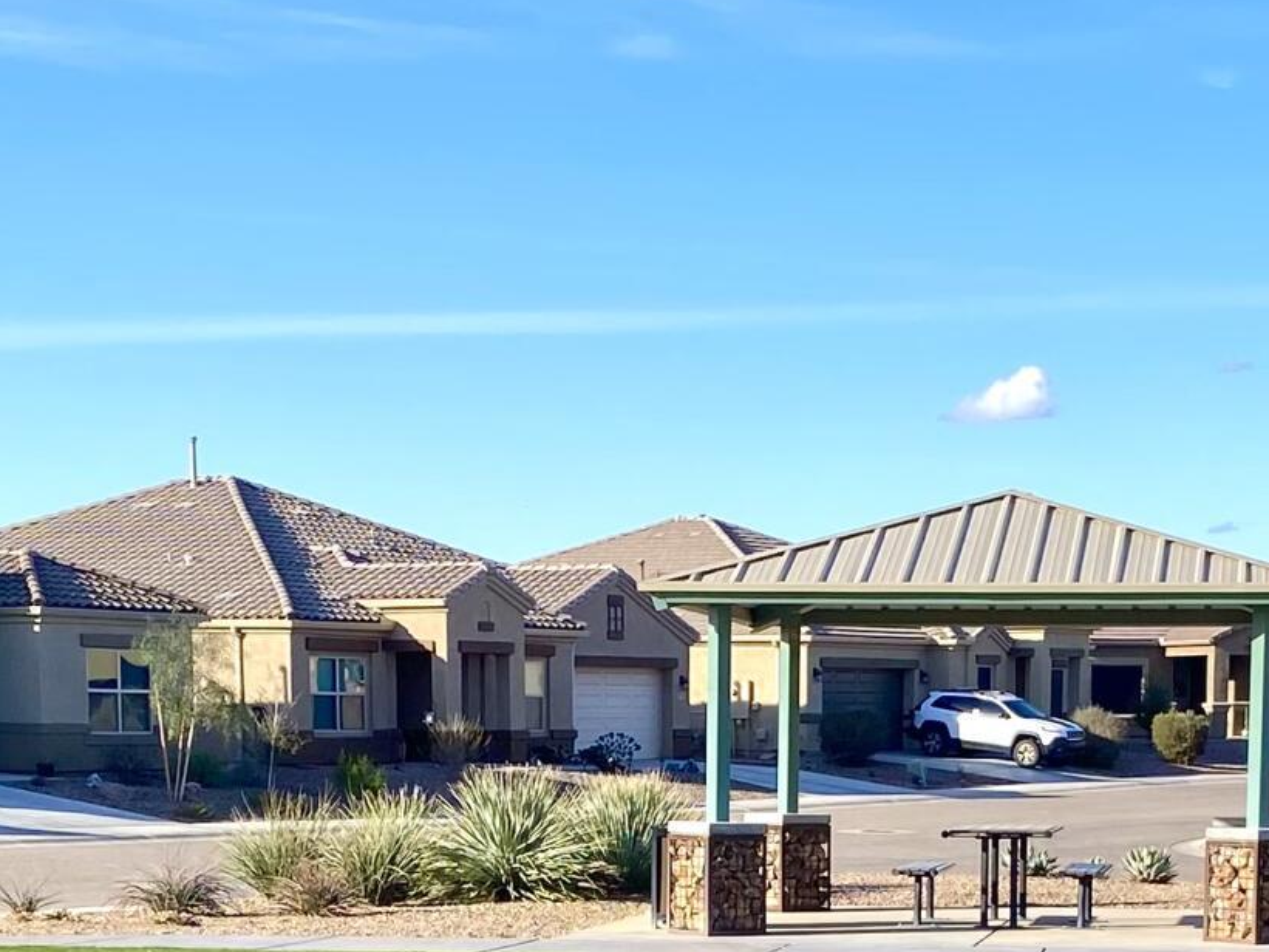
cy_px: 1185
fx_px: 3483
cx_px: 782
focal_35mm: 95
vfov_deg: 15.0
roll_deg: -0.6
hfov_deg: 20.6
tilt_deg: -7.6
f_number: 1.8
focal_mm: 4.25
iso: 32
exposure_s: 1/1961
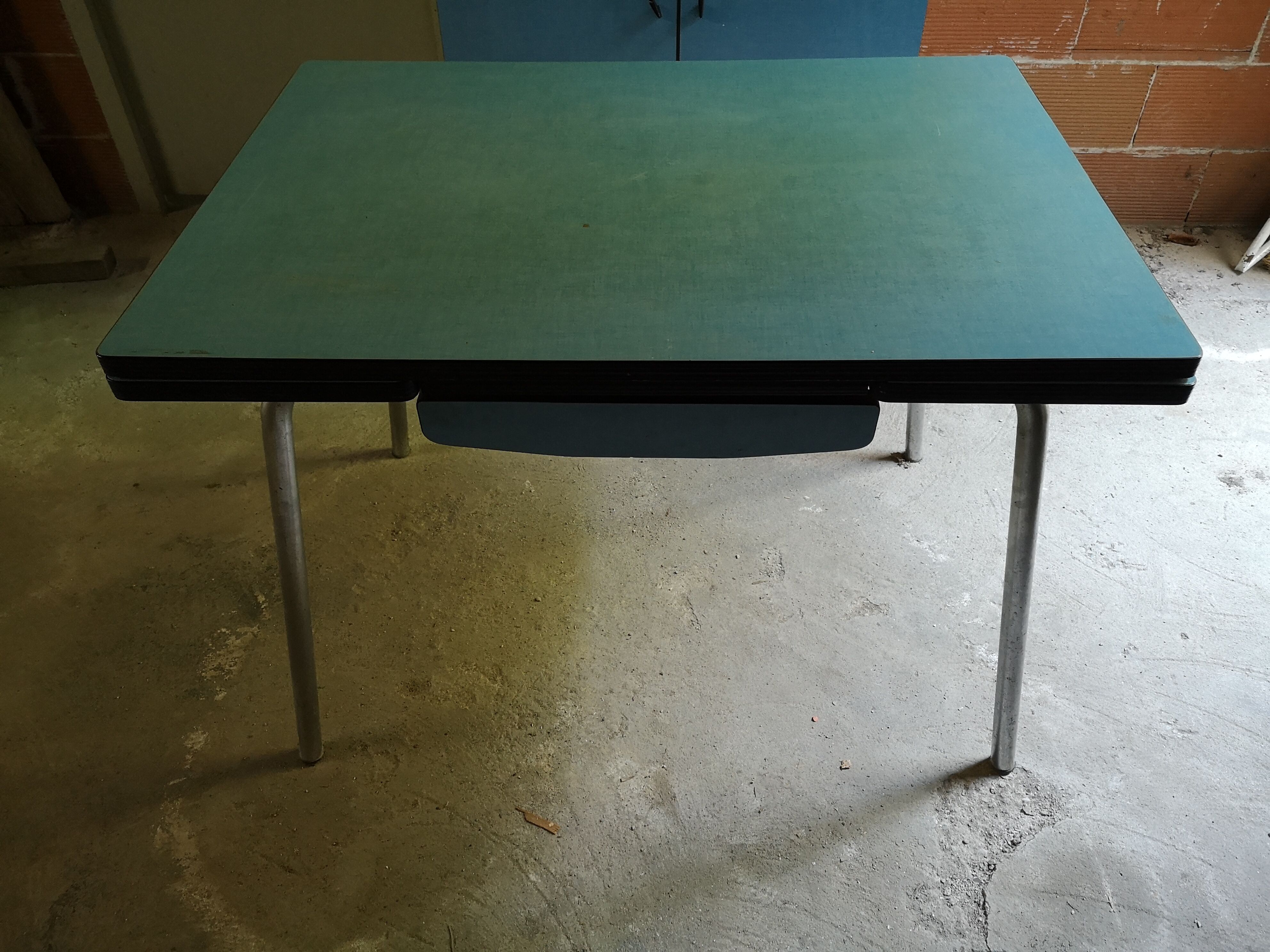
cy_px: 476
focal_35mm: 27
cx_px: 635
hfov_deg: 65.3
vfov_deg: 51.4
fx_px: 991
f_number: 1.8
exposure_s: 1/33.3
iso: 200
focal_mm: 3.95
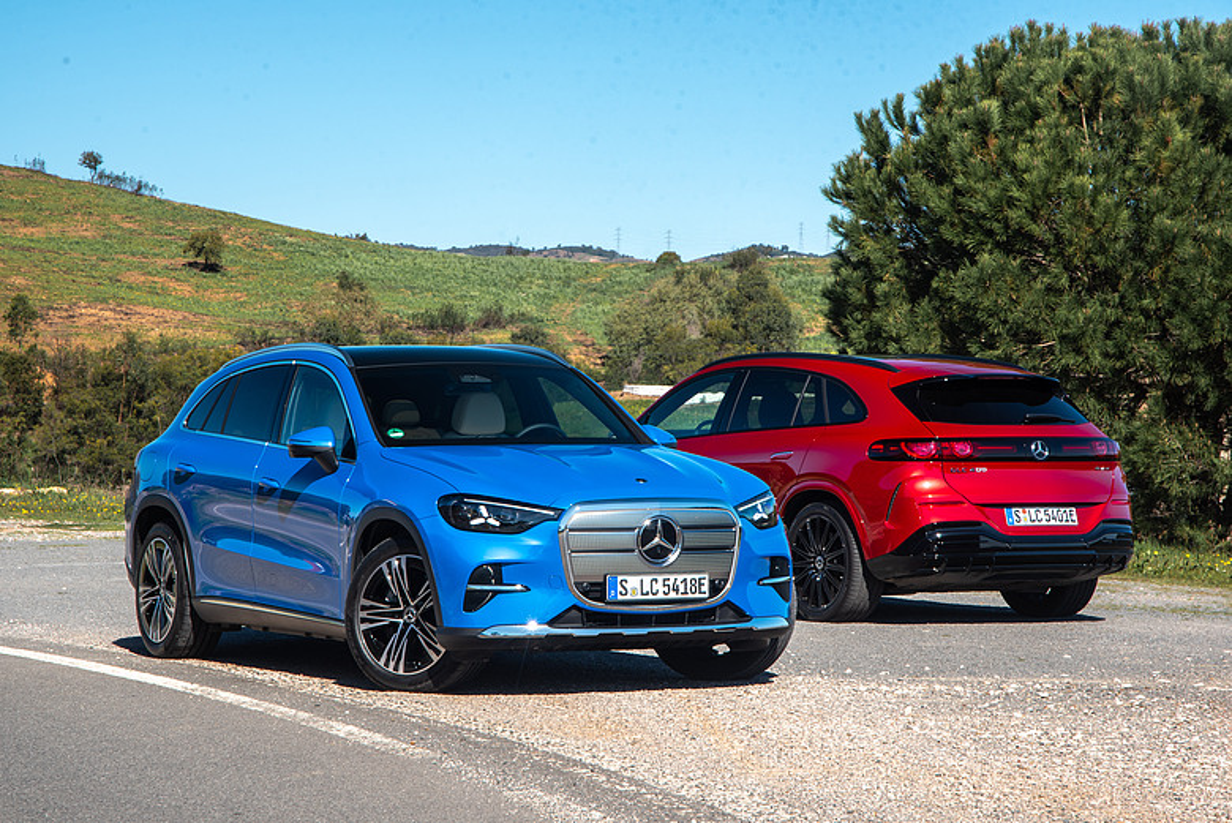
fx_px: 3595
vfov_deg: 13.1
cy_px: 412
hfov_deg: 19.4
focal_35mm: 105
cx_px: 616
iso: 100
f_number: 5.6
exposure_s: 1/80
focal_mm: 105
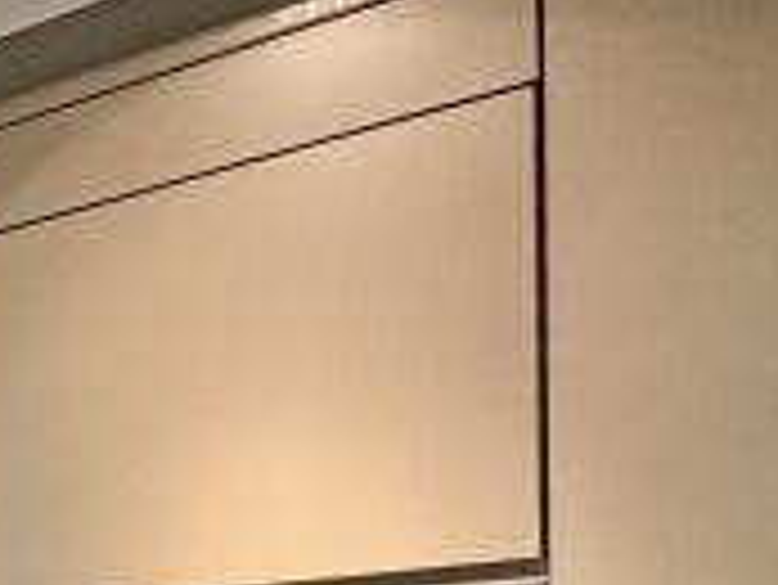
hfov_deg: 13.3
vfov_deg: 16.5
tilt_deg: -0.5
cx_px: -1286
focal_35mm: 83
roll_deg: +2.2
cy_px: 819
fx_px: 1867
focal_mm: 2.22
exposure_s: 1/121
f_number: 2.2
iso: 125
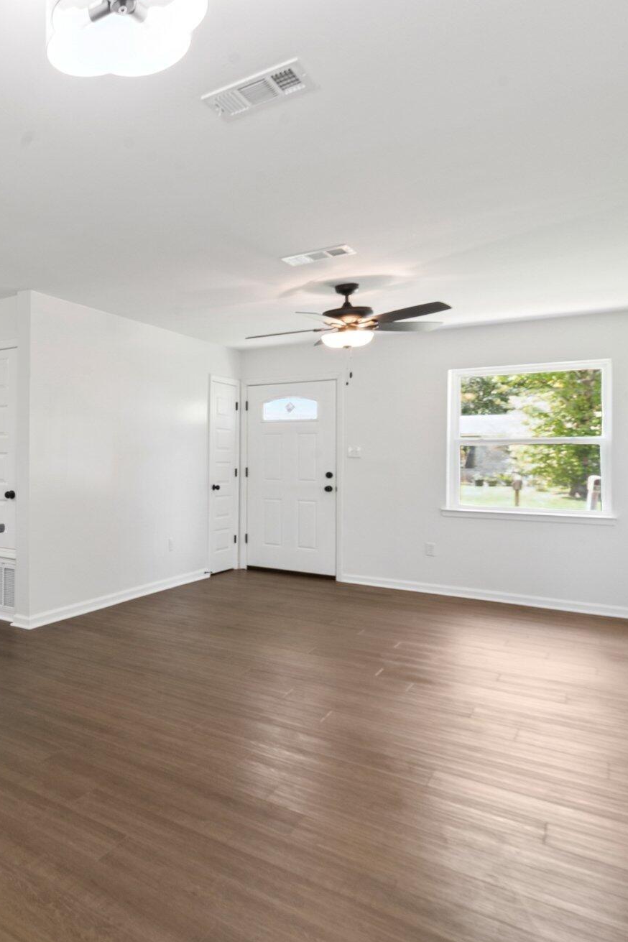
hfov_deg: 43.0
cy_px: 462
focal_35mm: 25
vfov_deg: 71.5
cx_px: -20
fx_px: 654
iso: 400
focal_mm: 16
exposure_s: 1/8
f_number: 11
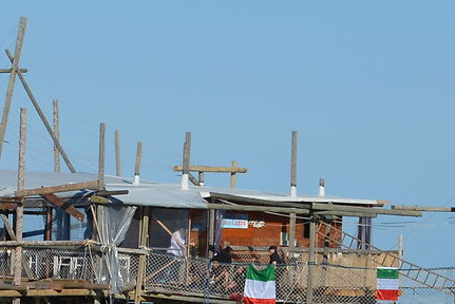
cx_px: 208
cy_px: 317
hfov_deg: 7.7
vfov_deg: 5.1
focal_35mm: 267
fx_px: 3377
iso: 100
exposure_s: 1/320
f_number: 9
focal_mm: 48
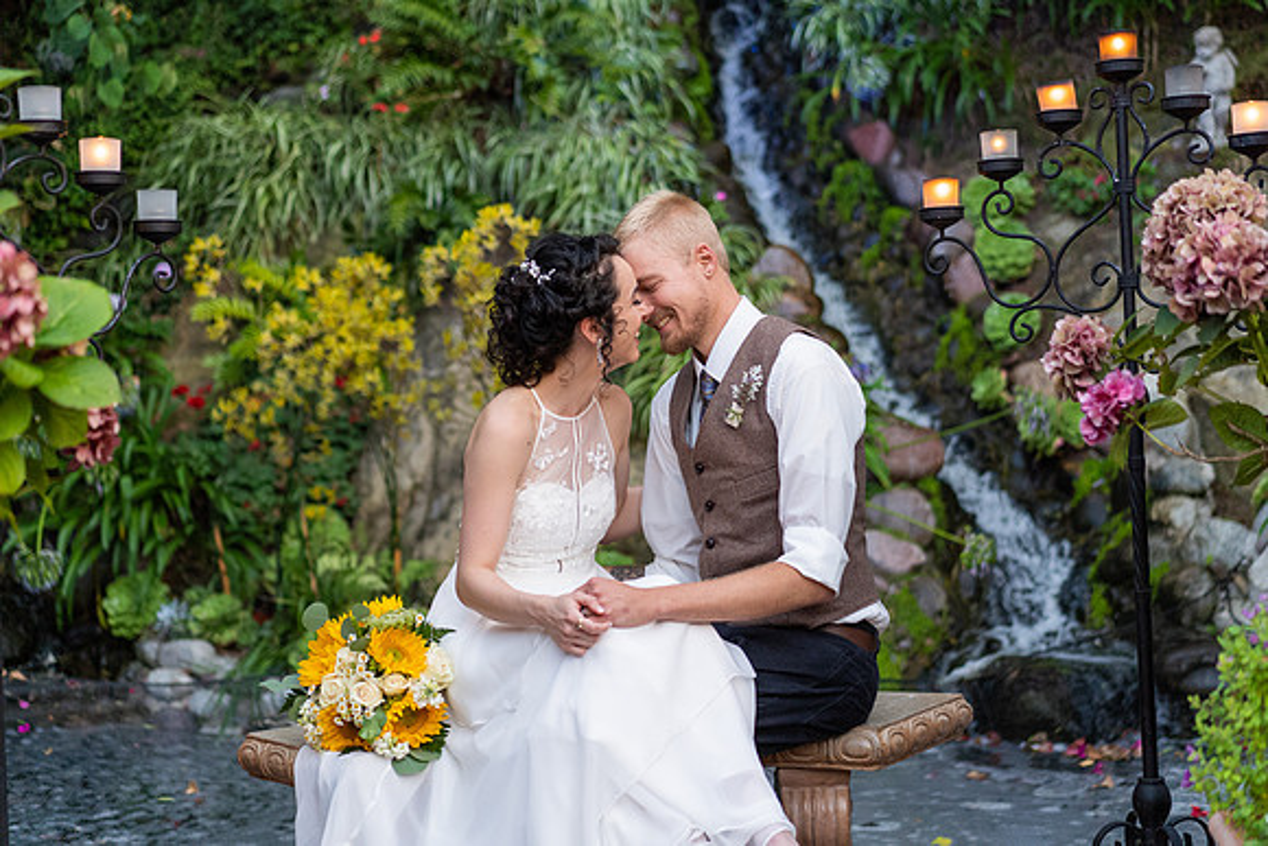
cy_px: 414
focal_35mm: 56
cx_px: 647
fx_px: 1977
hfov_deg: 35.6
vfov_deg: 24.2
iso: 500
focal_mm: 55
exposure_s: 1/400
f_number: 2.2
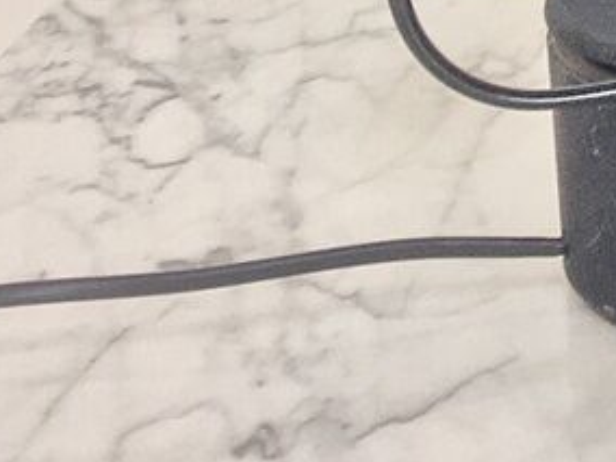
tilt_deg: -5.8
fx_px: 3630
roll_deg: +2.9
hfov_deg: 8.8
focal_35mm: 204
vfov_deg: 6.5
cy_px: -998
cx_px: 1449
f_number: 2.2
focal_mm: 4.15
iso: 25
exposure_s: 1/33
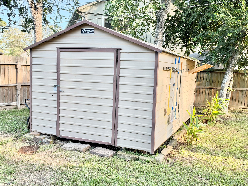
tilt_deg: -5.4
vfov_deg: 41.8
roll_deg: -1.8
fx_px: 244
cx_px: 124
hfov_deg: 54.0
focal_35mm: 34
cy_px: 93
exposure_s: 1/496
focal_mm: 6.93
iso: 80
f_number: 1.8
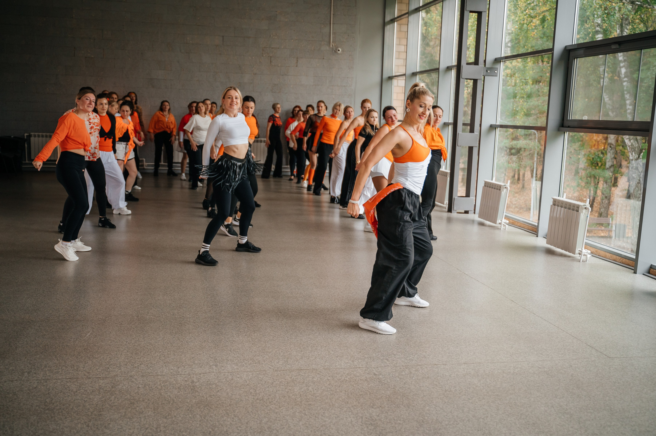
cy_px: 225
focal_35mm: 37
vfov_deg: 35.8
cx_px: 318
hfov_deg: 51.7
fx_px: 676
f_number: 2.8
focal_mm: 36
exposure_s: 1/125
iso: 720
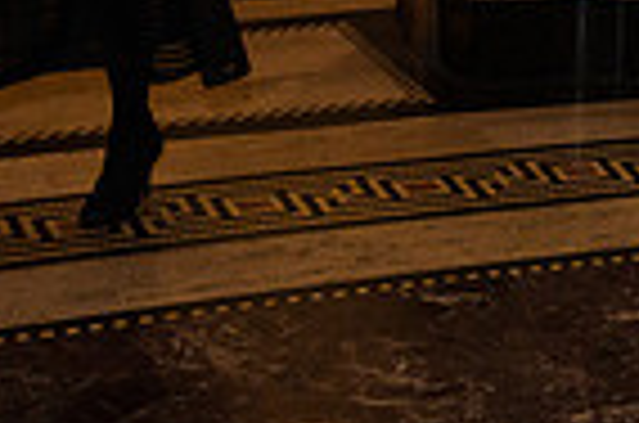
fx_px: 2320
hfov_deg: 14.9
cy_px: -374
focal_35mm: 131
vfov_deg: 9.8
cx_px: 868
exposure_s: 1/400
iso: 3200
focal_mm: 32
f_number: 4
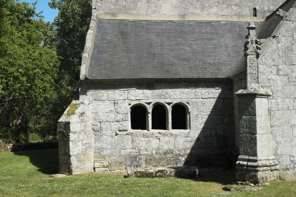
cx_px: 148
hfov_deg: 35.6
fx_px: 460
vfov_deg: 24.2
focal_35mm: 56
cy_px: 98
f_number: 8
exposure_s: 1/340
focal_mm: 37.4
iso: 200
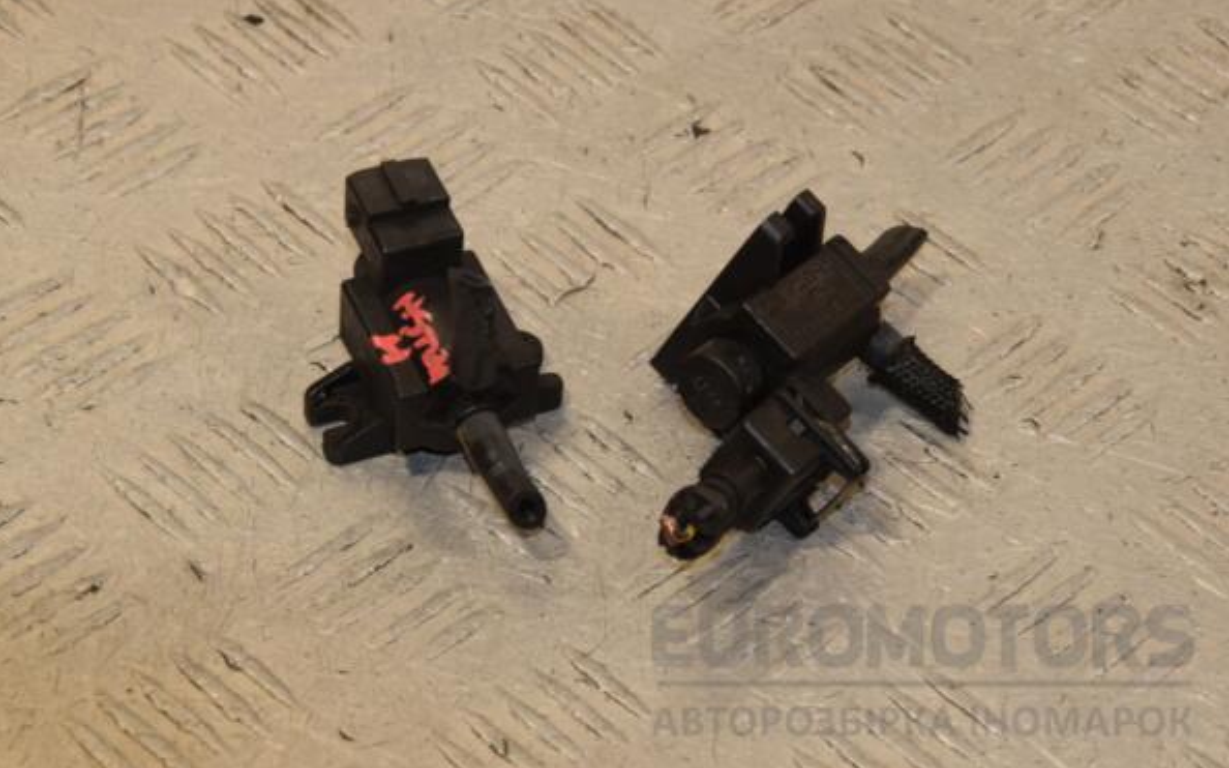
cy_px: 360
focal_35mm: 139
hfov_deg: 15.0
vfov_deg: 9.4
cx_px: 612
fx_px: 4655
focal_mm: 90
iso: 800
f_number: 13
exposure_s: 1/80
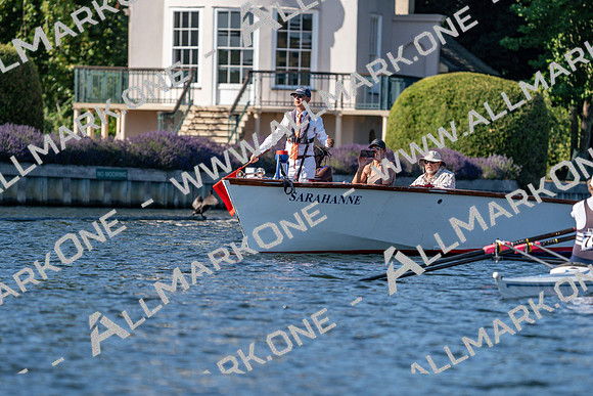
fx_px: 4992
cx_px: 296
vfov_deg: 4.5
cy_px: 198
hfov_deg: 6.8
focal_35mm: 303
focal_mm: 303
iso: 320
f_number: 6.3
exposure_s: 1/1600
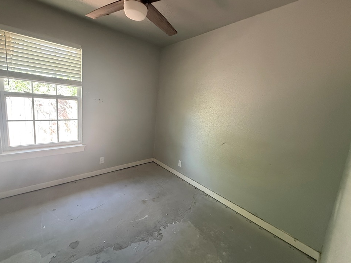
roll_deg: -4.0
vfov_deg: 81.7
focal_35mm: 15
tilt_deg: -8.9
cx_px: 166
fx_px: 152
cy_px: 125
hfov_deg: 98.1
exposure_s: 1/60
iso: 640
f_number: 2.2
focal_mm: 2.22
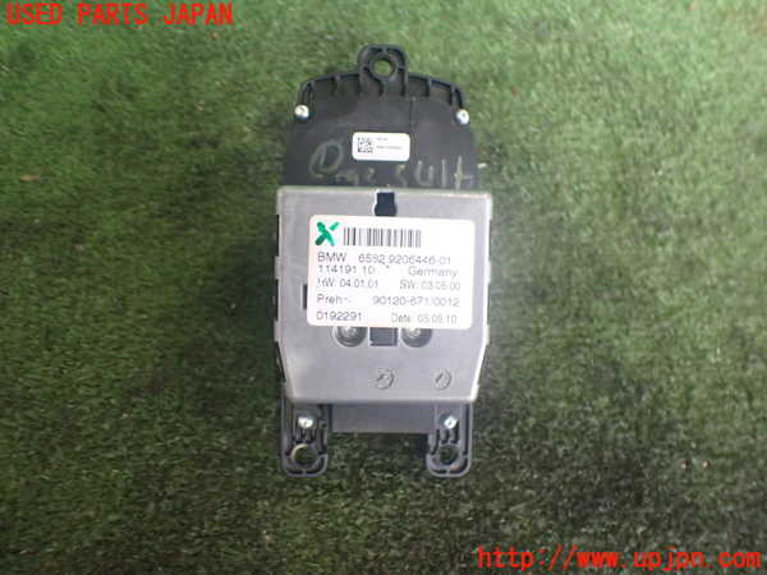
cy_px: 288
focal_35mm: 30
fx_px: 665
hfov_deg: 60.0
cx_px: 384
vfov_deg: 46.8
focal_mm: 5.4
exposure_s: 1/125
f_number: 2.3
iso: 640
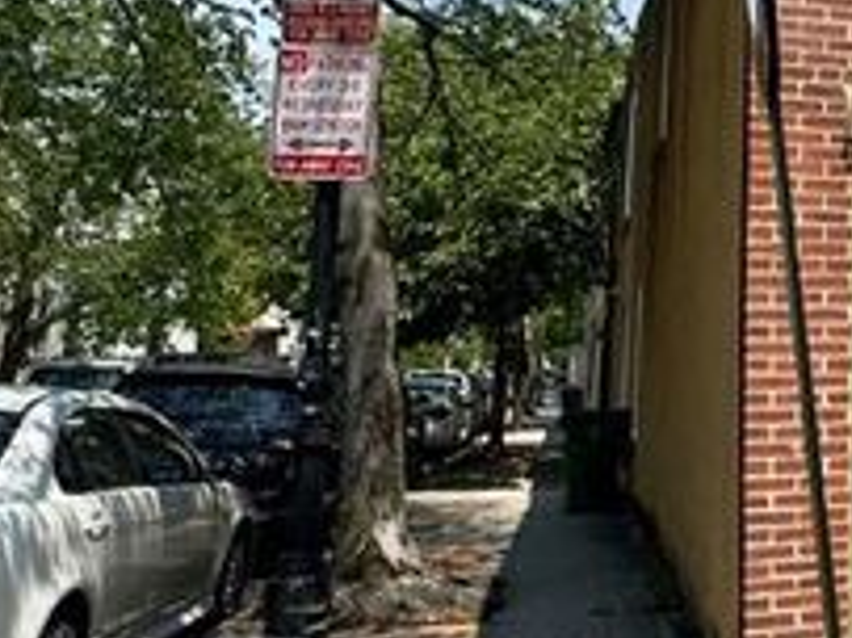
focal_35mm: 46
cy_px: 246
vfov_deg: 31.4
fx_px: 1132
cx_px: 965
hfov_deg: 34.7
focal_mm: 2.22
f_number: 2.2
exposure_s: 1/1832
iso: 50
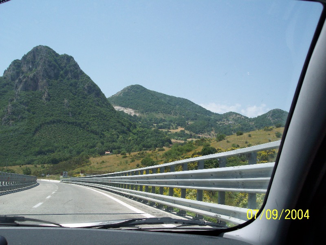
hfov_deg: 49.0
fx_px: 358
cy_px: 122
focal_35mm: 38
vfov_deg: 37.7
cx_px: 163
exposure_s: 1/700
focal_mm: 8
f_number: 4.8
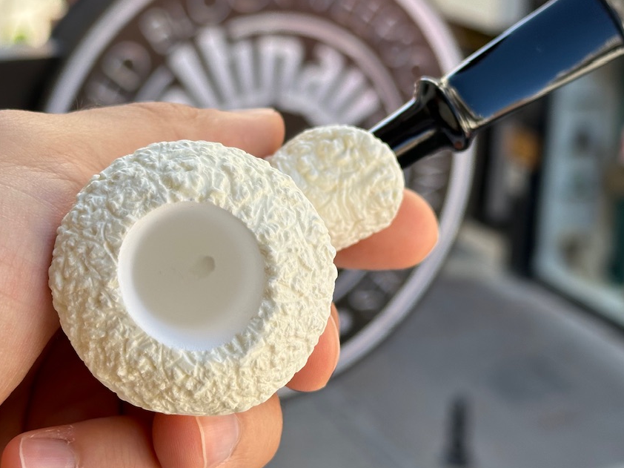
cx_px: 301
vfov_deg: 20.2
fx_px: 1316
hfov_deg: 26.7
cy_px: 211
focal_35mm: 73
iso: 64
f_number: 1.78
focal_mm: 6.86
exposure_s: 1/541
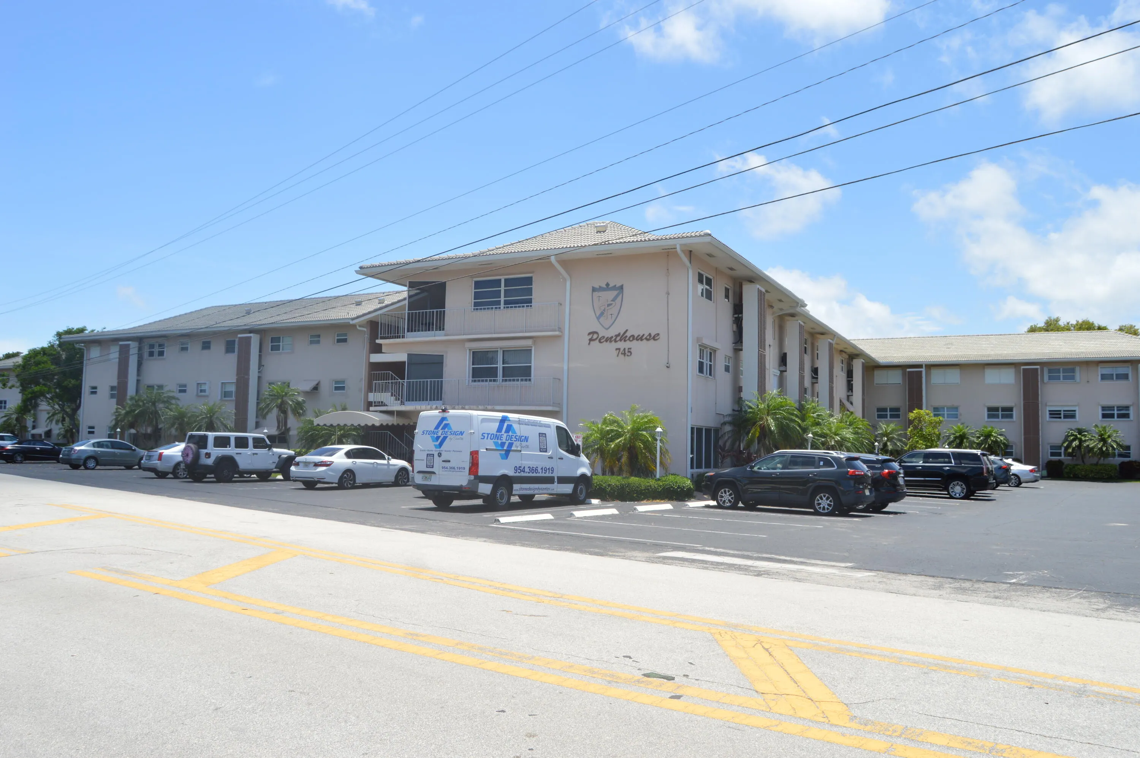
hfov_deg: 67.4
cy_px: 379
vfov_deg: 47.8
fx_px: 854
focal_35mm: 27
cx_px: 570
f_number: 9
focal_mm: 18
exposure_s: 1/320
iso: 100
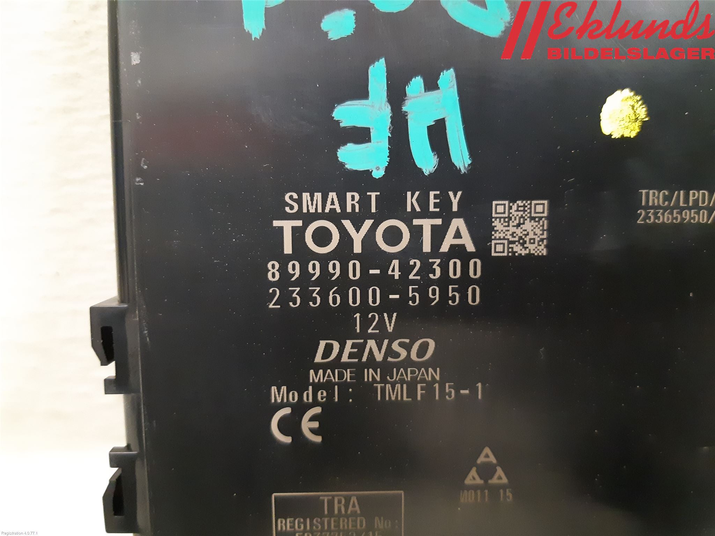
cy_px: 268
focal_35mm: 26
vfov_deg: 53.1
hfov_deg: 67.3
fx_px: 537
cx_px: 358
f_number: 1.7
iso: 500
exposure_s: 1/25
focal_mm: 3.93
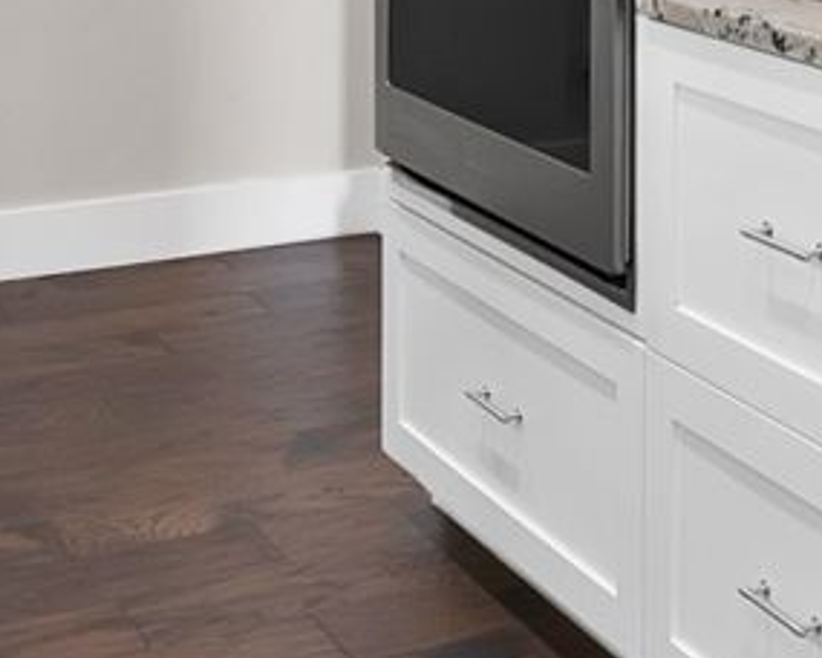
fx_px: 1922
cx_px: 666
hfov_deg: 23.8
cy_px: -325
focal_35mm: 79
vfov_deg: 17.5
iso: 640
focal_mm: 12
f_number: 9
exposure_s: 1/4
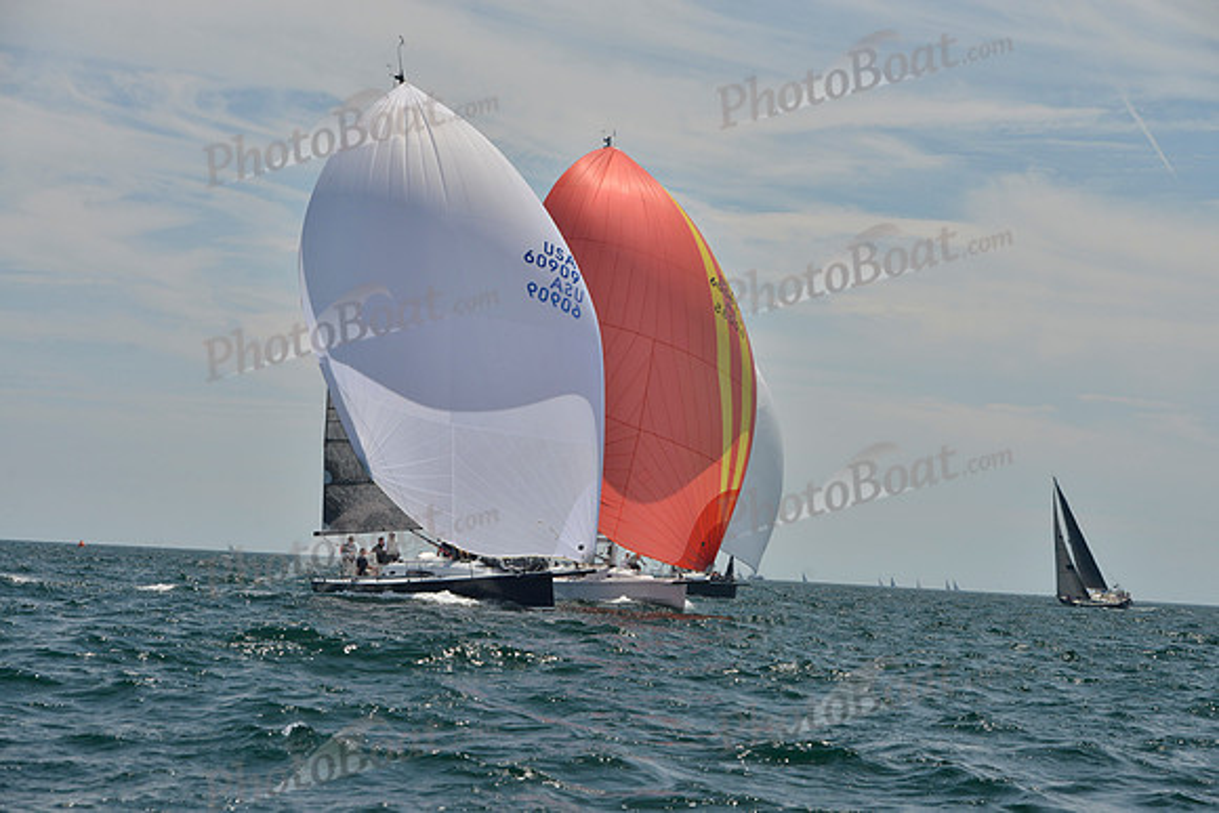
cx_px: 610
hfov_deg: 20.4
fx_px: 3387
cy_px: 406
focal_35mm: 100
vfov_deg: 13.7
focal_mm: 100
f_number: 9
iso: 400
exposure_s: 1/800
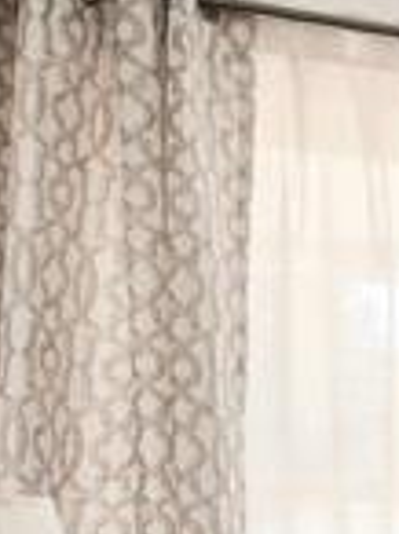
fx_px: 1665
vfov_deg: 17.0
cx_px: 1622
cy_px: 717
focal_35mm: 108
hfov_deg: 8.0
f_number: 9
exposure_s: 1/40
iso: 640
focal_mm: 16
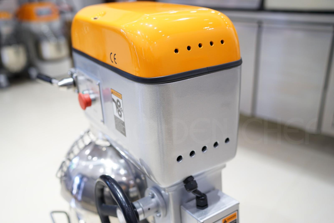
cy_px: 112
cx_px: 167
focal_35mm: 35
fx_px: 325
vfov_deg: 37.8
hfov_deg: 54.4
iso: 200
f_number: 2.2
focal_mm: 35
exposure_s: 1/60
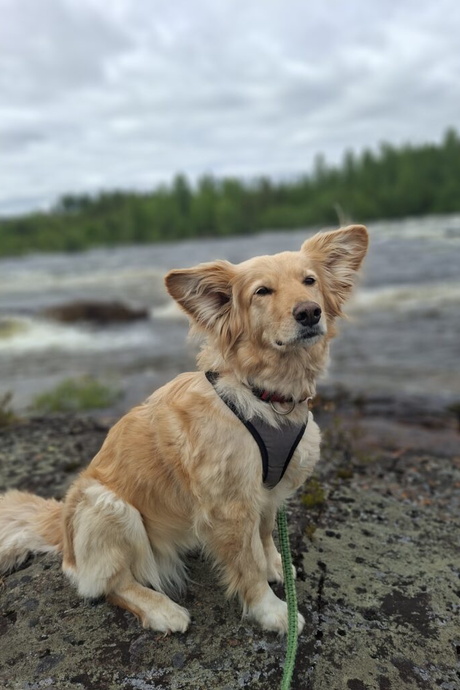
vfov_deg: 73.8
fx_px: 460
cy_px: 345
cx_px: 258
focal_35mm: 24
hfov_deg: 53.0
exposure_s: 1/1305
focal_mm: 5.54
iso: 50
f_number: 1.8
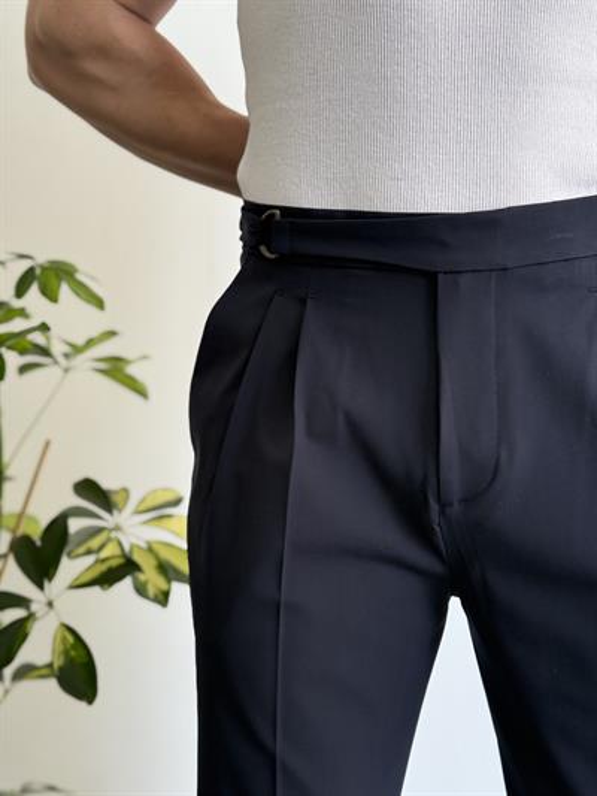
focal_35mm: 48
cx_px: 298
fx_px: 1103
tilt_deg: +1.3
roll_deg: +0.1
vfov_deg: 39.6
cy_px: 398
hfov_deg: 30.3
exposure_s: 1/133
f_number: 1.78
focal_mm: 6.76
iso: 125
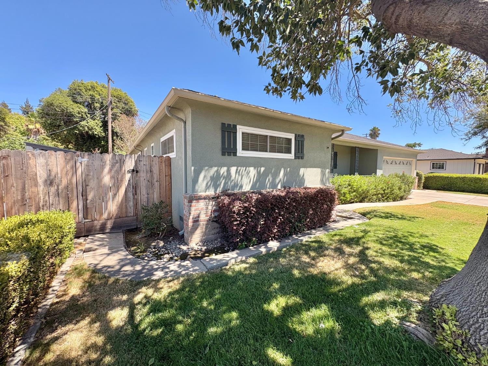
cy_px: 183
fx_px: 197
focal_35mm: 14
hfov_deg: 102.1
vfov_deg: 85.7
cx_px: 244
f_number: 2.2
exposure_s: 1/428
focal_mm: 2.22
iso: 64
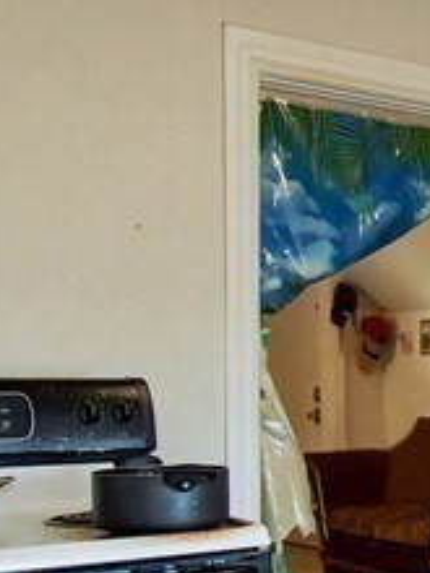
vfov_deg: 28.4
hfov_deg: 19.2
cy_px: 449
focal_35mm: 67
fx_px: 1110
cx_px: 646
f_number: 5
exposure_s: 1/100
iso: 800
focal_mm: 10
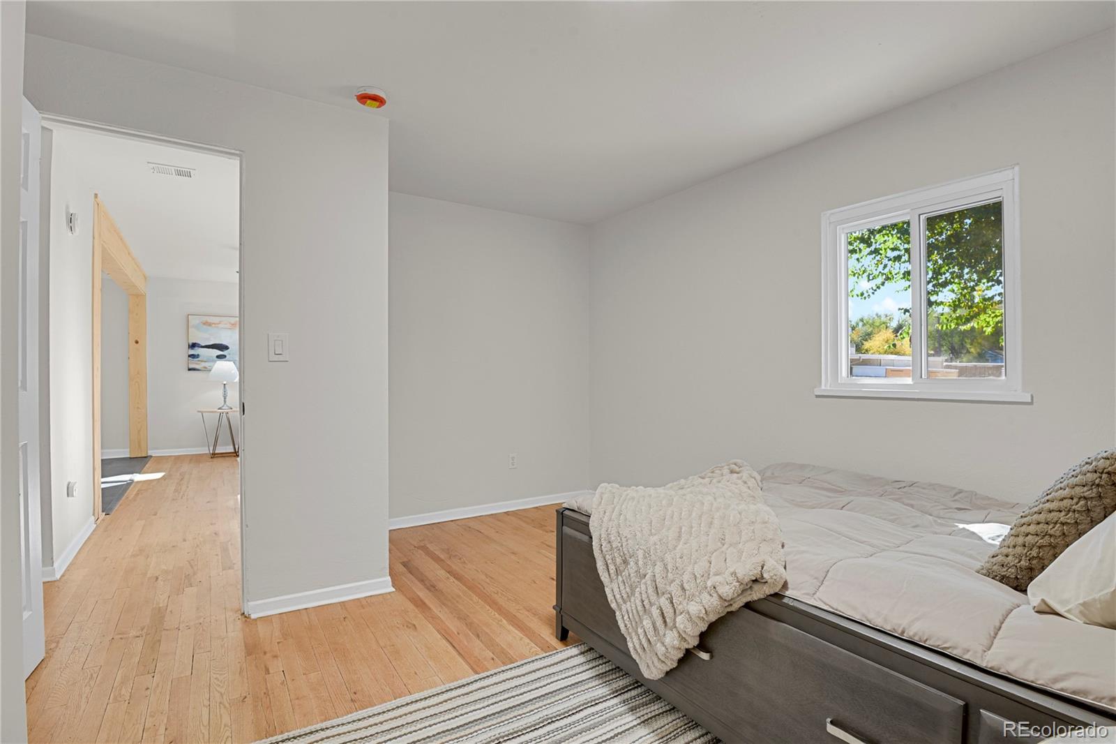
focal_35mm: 17
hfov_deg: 93.3
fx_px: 527
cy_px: 372
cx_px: 558
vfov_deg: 70.4
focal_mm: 17
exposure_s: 2
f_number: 8
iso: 250
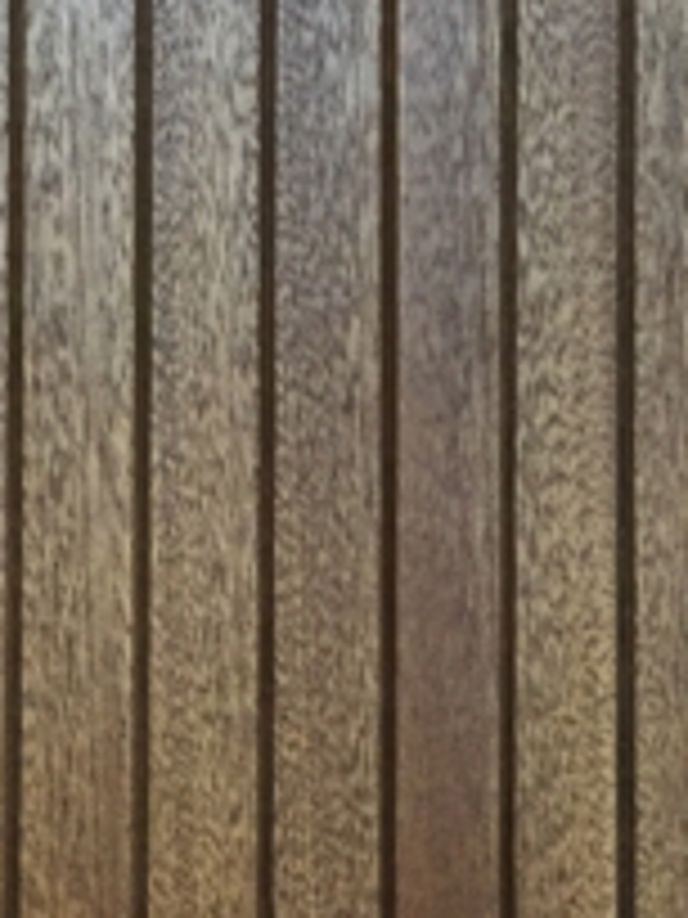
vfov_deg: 27.2
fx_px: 1882
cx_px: 317
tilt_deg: -88.2
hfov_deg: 20.7
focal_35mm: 71
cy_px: 630
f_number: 2.2
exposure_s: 1/15
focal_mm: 4.15
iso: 400
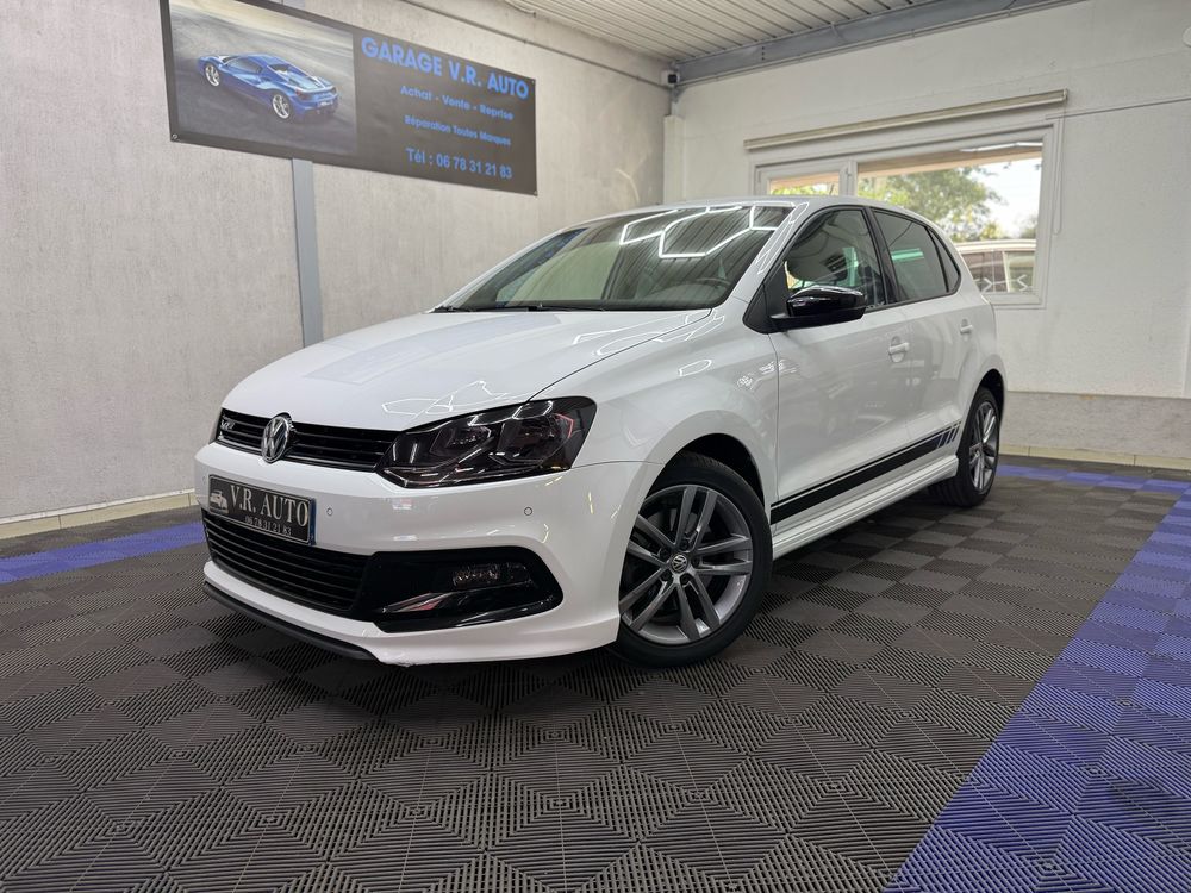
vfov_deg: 56.8
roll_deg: +0.5
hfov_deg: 71.6
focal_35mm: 24
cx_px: 596
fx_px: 826
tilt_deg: -8.8
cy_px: 446
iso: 125
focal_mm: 6.76
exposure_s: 1/121
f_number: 1.78
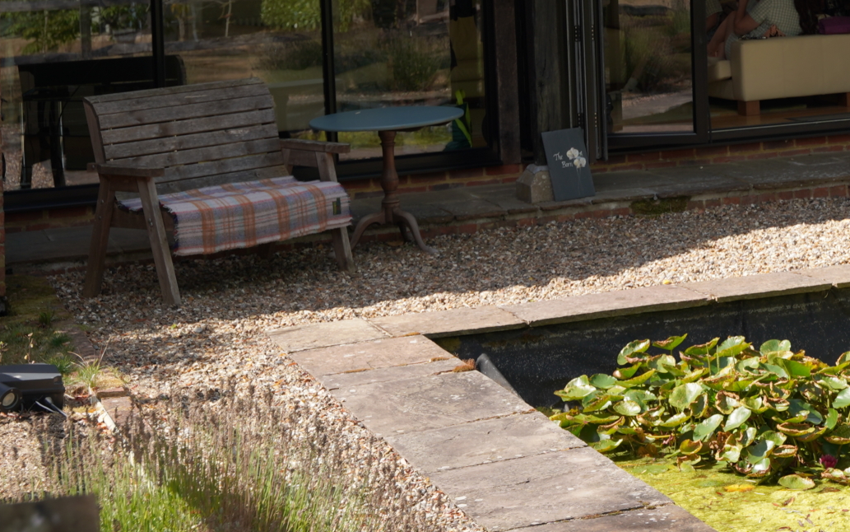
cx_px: 814
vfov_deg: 12.5
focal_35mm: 102
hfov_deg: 19.9
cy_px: -145
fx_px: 2363
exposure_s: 1/400
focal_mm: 40.4
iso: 100
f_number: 4.5
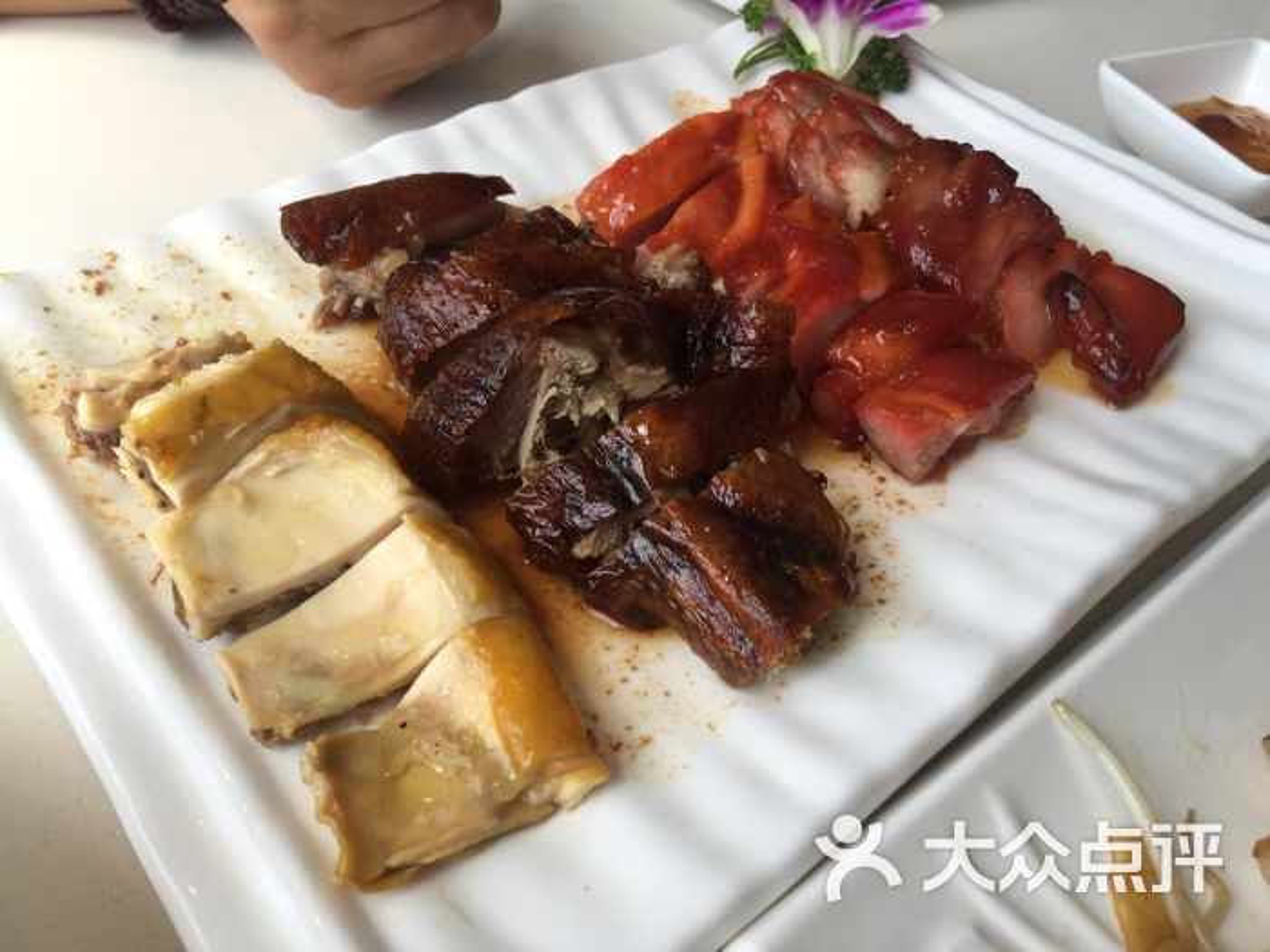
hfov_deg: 61.7
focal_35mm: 29
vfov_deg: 48.2
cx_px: 635
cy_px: 476
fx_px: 1064
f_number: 2.2
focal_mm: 4.15
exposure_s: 1/50
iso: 32
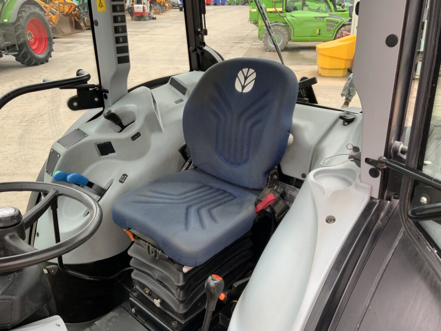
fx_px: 369
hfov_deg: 61.7
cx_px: 220
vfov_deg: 48.2
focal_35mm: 29
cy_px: 166
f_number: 1.8
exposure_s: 1/122
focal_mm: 3
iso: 25
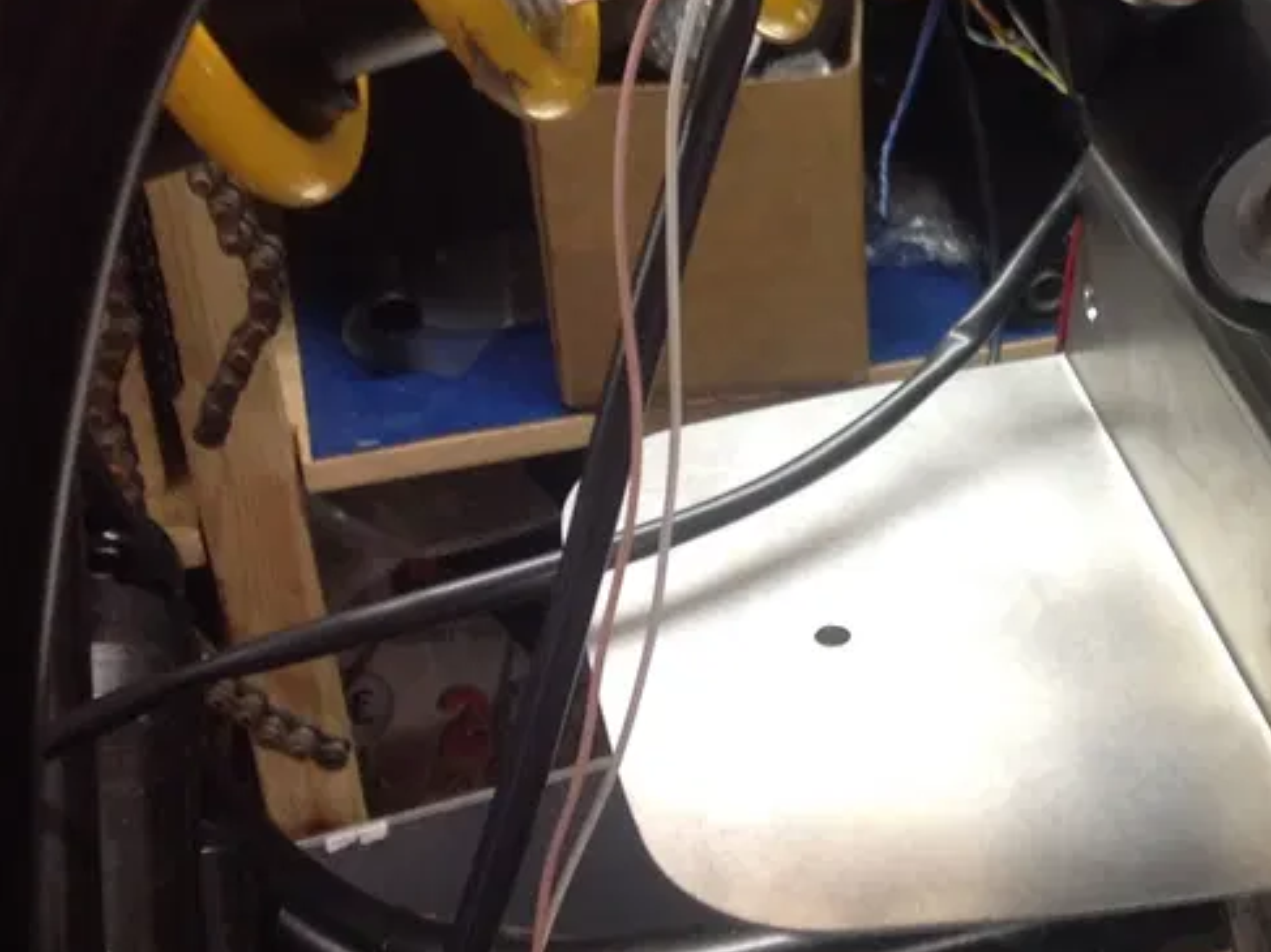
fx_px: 3157
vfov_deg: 17.0
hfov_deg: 22.0
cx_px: 1228
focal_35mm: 86
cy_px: 193
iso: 64
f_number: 2.4
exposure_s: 1/15
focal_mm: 4.28
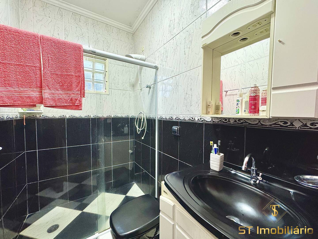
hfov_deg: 102.1
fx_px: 129
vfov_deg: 85.7
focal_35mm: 14
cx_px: 159
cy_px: 120
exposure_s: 1/120
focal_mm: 2.22
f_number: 2.2
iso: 250
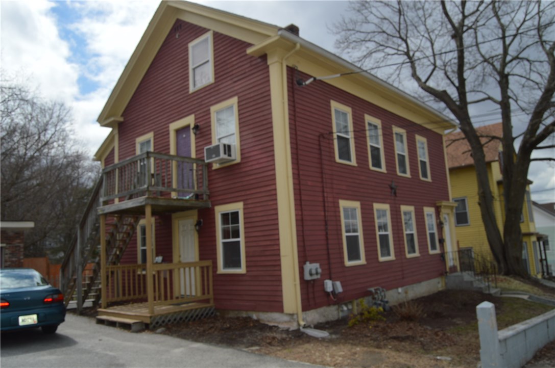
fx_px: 416
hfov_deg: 67.4
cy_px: 184
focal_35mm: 27
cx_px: 278
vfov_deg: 47.8
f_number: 10
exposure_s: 1/200
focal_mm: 18
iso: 100
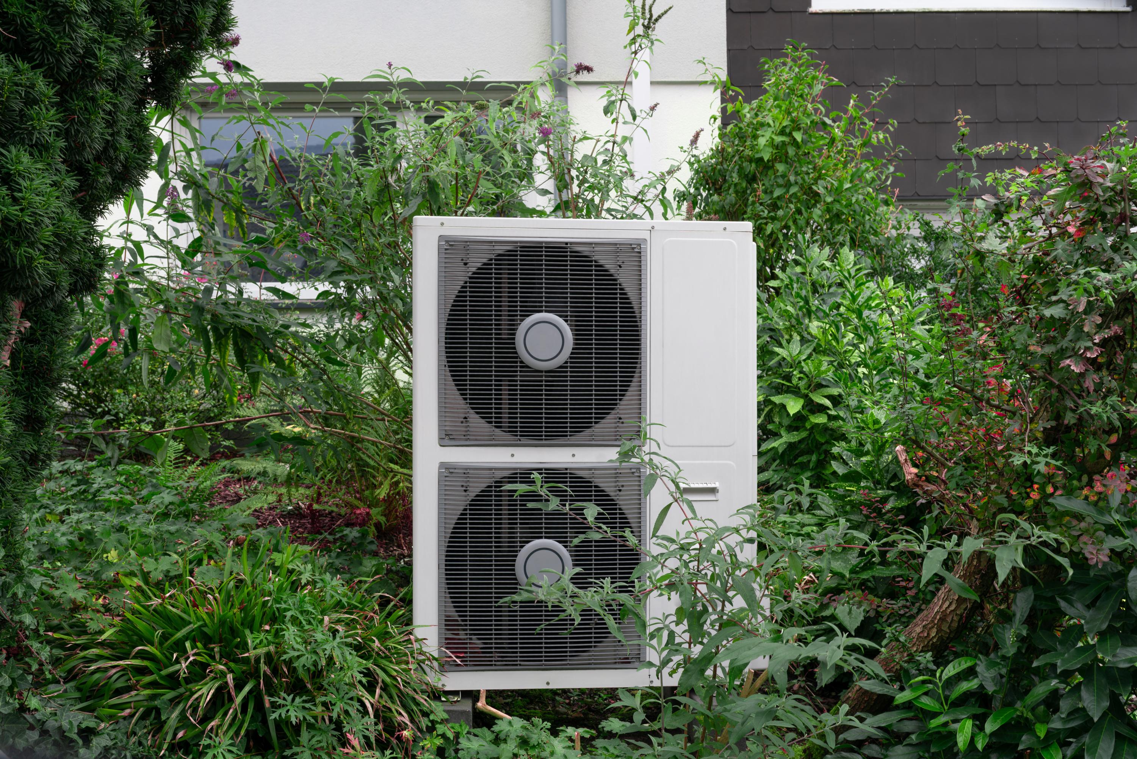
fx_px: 1106
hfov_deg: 54.4
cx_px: 568
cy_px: 380
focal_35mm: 35
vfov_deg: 37.9
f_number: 9
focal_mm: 35
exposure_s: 1/20
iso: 100
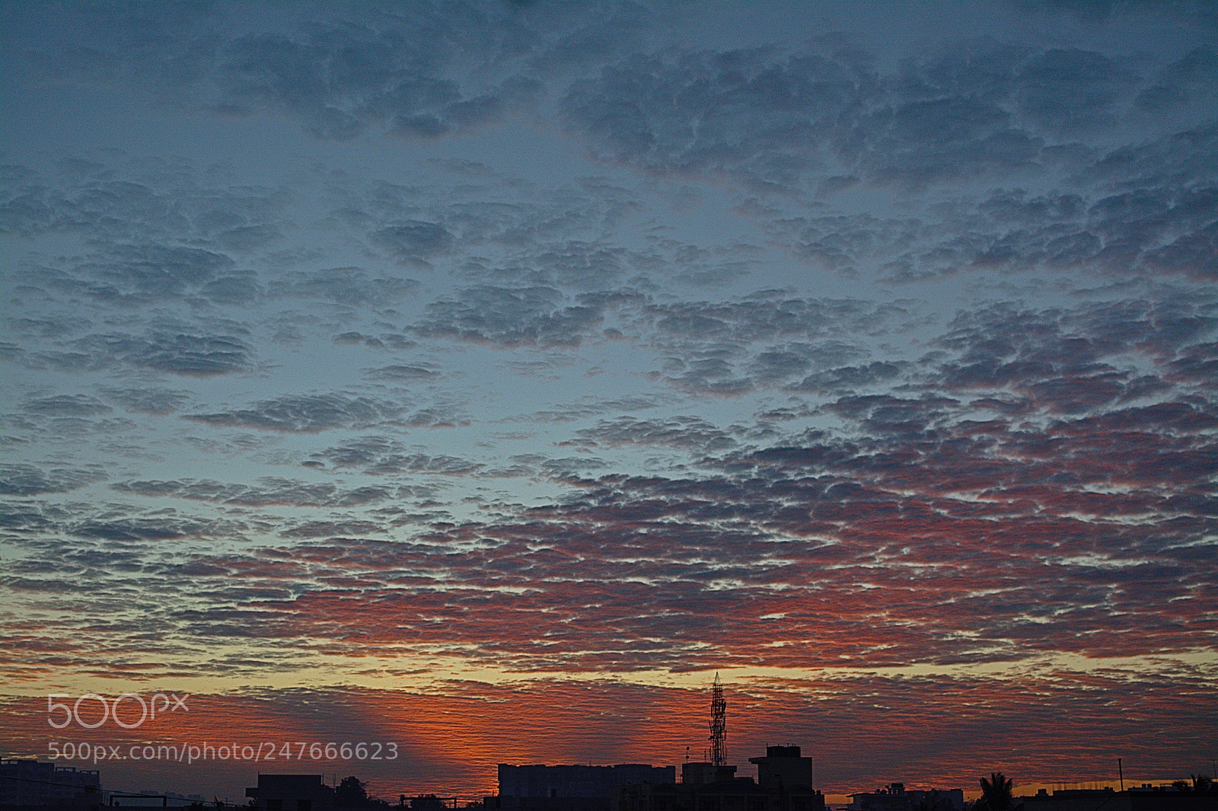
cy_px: 406
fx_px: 1775
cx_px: 609
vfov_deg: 25.7
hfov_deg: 37.9
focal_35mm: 52
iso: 320
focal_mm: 35
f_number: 6.3
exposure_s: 1/250
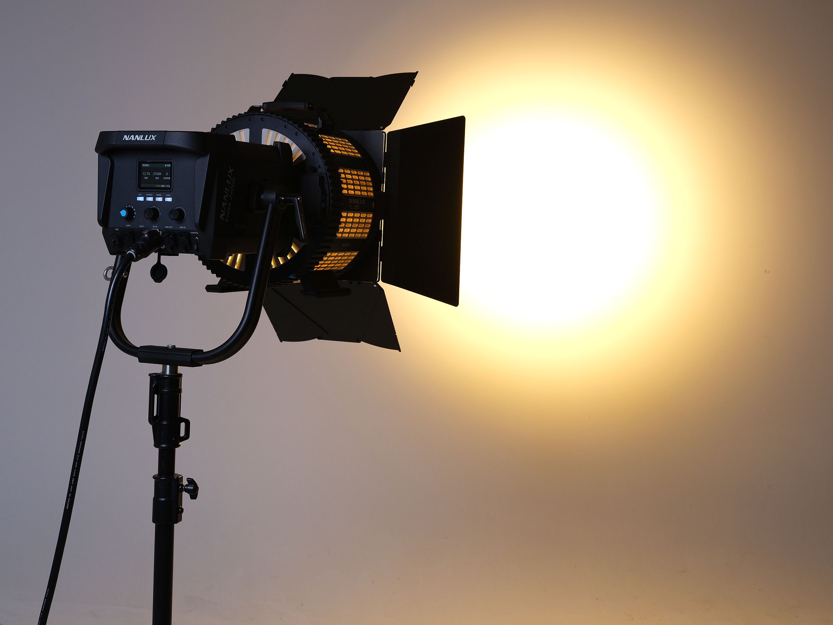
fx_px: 1155
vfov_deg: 30.1
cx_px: 483
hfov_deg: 39.5
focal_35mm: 48
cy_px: 228
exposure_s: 1/100
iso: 2000
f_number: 6.4
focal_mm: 45
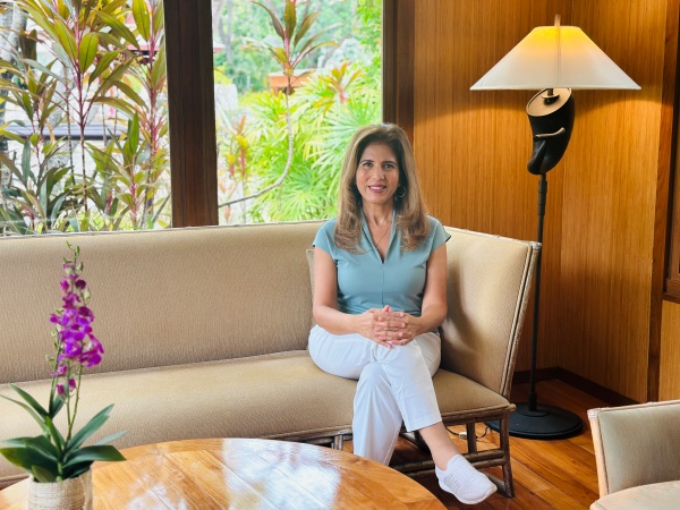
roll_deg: -0.1
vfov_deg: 30.3
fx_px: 943
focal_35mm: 48
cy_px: 255
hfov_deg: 39.7
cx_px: 340
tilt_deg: -10.0
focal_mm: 6.86
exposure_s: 1/167
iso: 100
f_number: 1.78
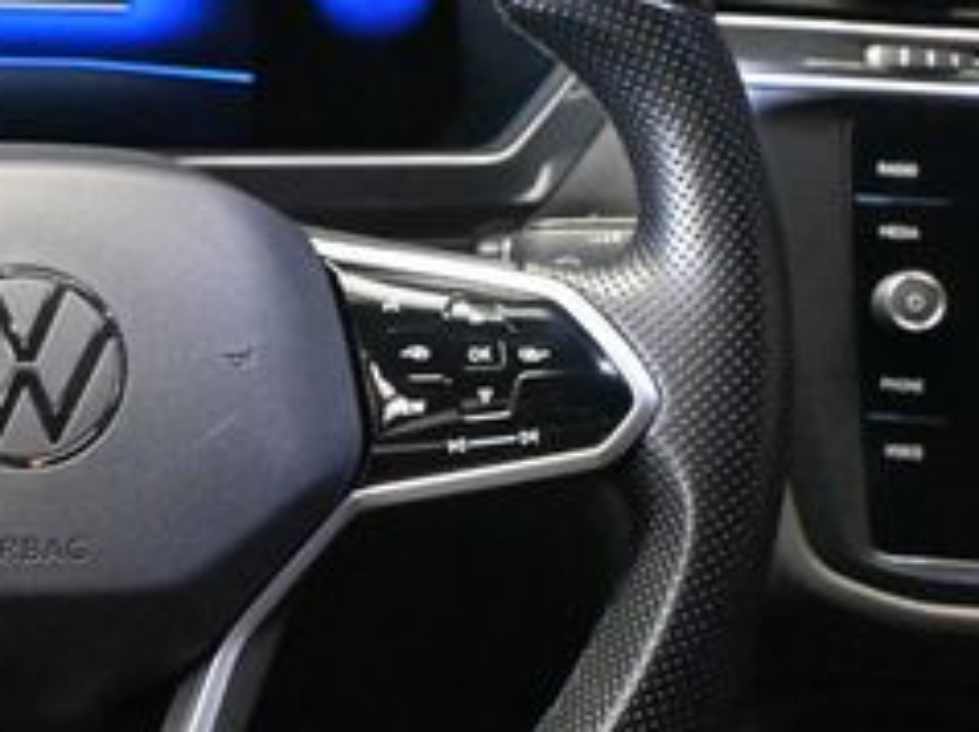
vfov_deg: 15.9
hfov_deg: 20.4
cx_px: 4
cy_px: 358
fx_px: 2628
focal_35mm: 93
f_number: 4.2
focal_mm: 24
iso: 10000
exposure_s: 1/60
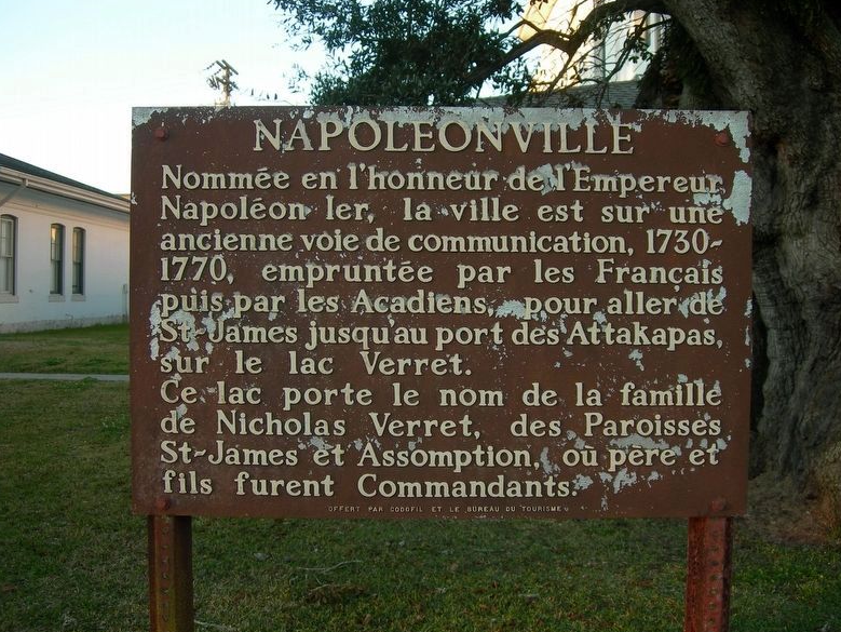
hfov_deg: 47.8
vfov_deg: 36.8
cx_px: 429
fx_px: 948
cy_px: 315
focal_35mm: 39
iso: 50
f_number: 2.8
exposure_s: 1/80.2
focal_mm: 7.8
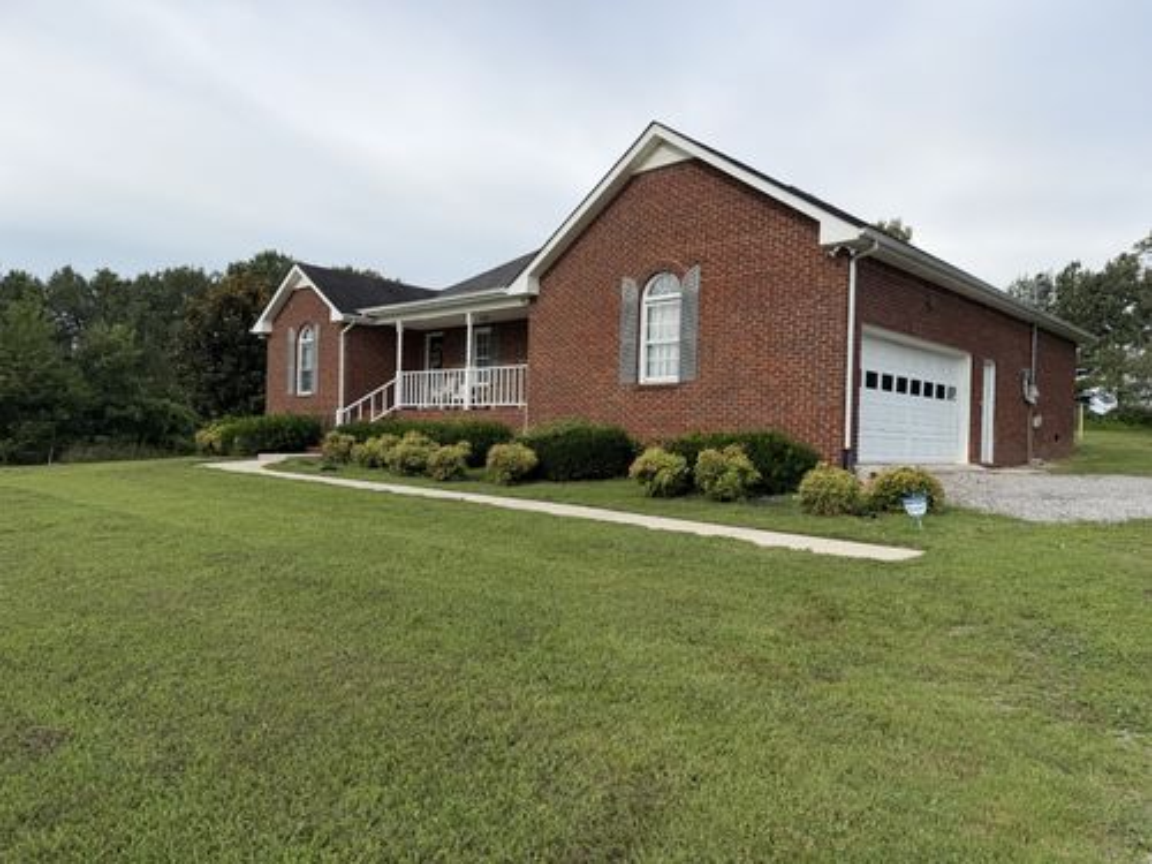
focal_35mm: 24
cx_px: 576
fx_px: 799
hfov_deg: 71.6
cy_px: 432
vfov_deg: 56.8
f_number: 1.78
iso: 80
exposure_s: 1/1949
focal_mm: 6.76
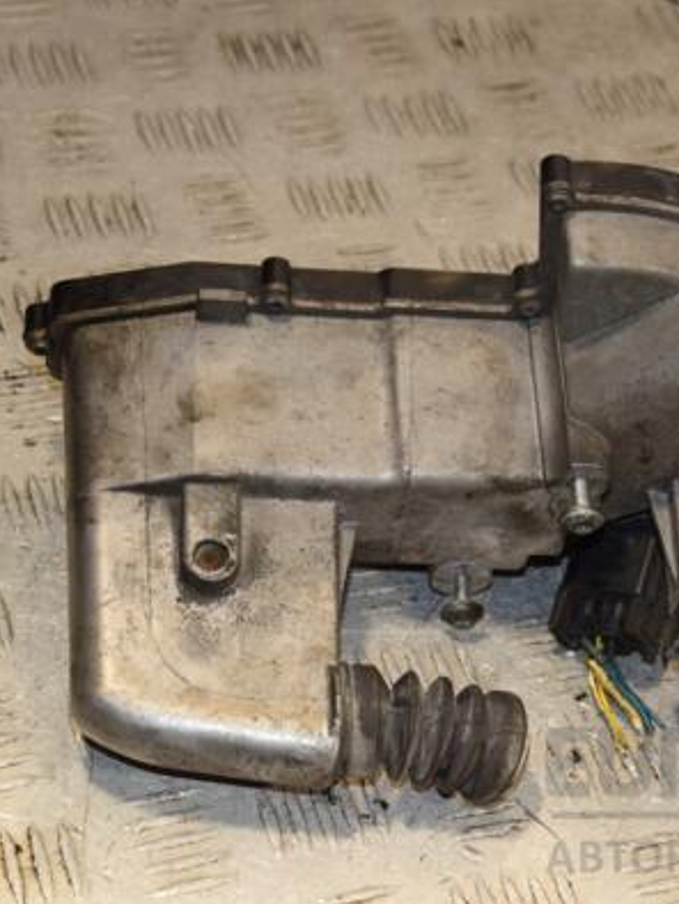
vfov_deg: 19.9
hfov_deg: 14.9
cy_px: 457
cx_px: 502
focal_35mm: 99
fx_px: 2579
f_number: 6.3
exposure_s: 1/200
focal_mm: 45
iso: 800
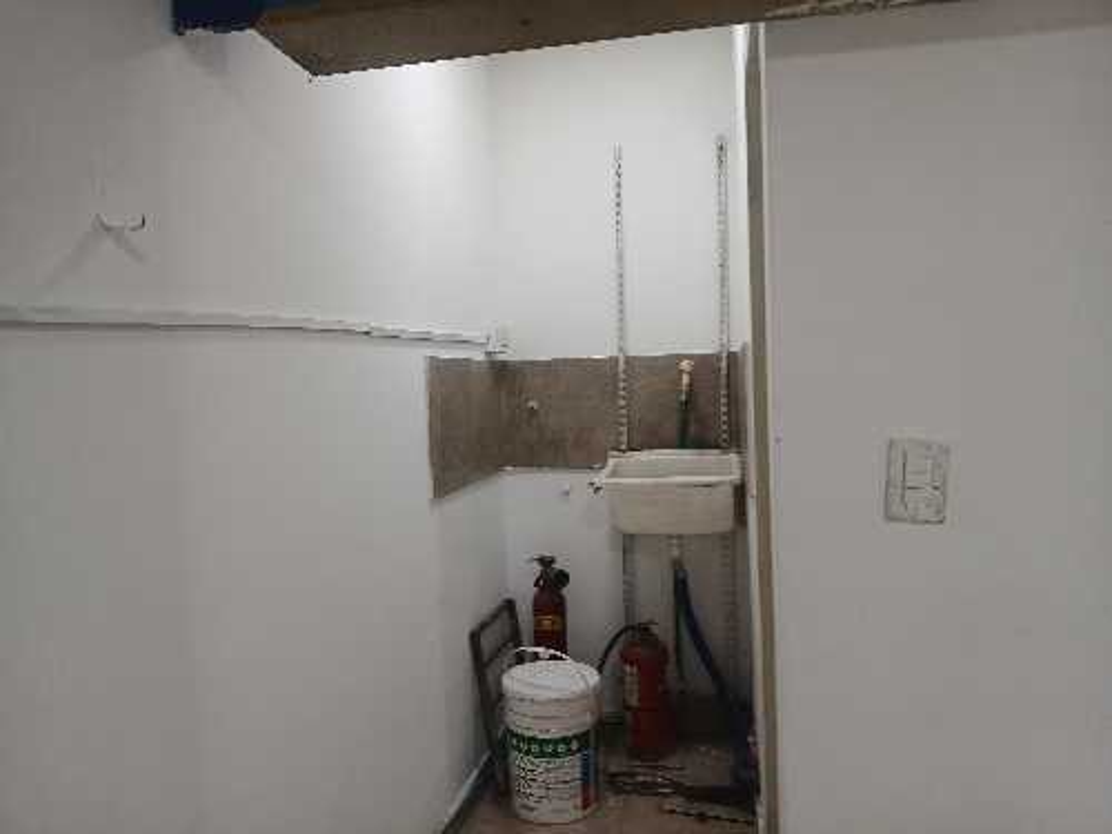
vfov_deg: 53.1
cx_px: 556
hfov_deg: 67.3
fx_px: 835
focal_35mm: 26
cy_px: 417
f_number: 1.8
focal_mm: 3.98
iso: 125
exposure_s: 1/50
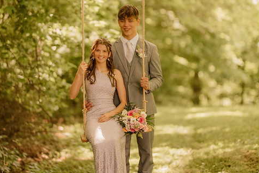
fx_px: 741
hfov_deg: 19.8
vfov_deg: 13.3
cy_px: 75
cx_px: 119
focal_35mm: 103
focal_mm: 85
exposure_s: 1/1250
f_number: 1.4
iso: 400
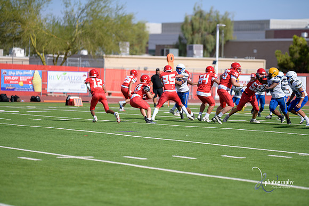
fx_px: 1545
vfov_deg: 7.6
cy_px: 103
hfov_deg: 11.4
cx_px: 154
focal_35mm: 180
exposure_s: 1/3200
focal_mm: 180
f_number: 2.8
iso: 200
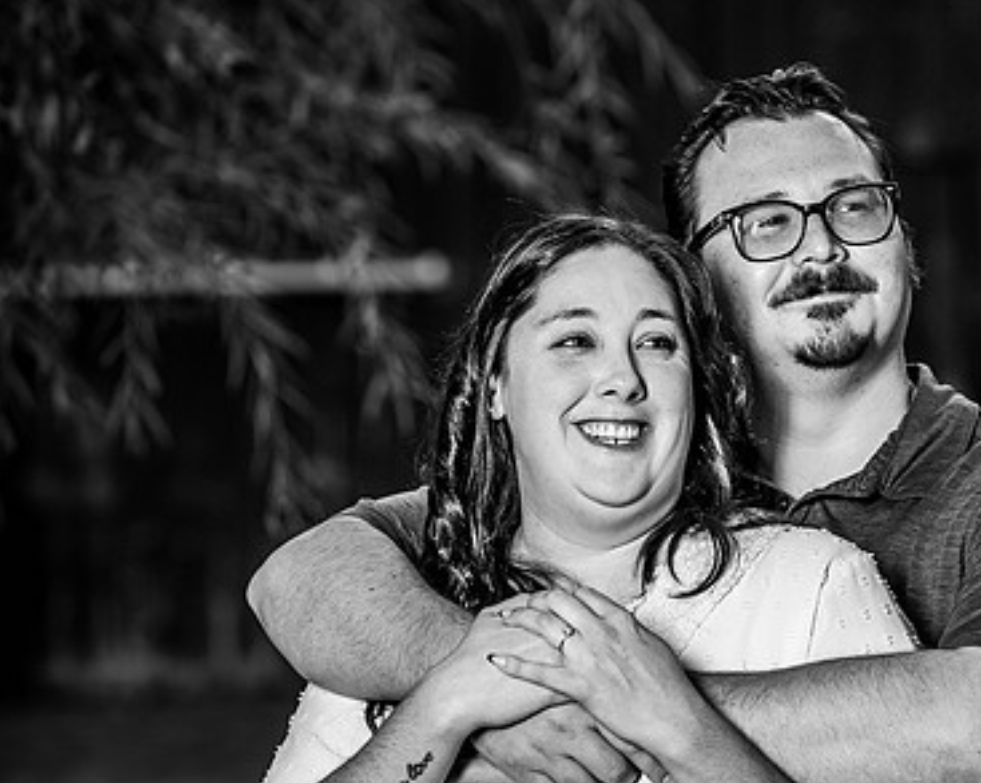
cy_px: 458
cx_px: 764
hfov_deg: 10.0
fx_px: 5599
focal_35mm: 193
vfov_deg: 8.0
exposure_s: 1/125
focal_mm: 130
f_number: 5
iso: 80
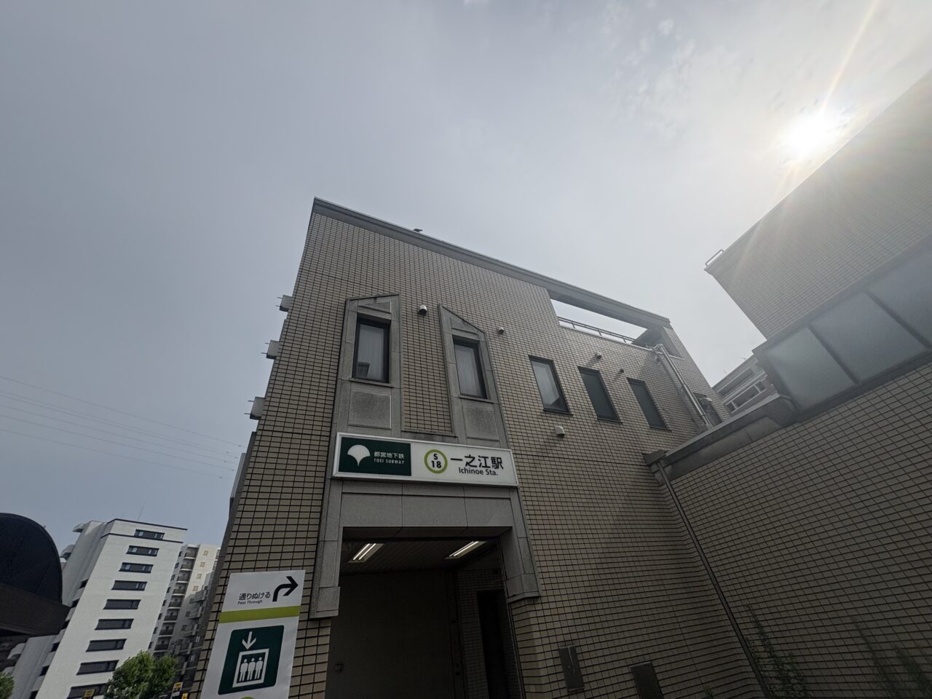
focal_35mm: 14
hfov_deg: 102.1
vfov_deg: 85.7
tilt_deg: +40.6
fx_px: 377
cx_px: 466
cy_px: 350
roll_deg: +3.9
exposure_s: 1/4132
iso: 50
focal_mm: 2.22
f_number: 2.2
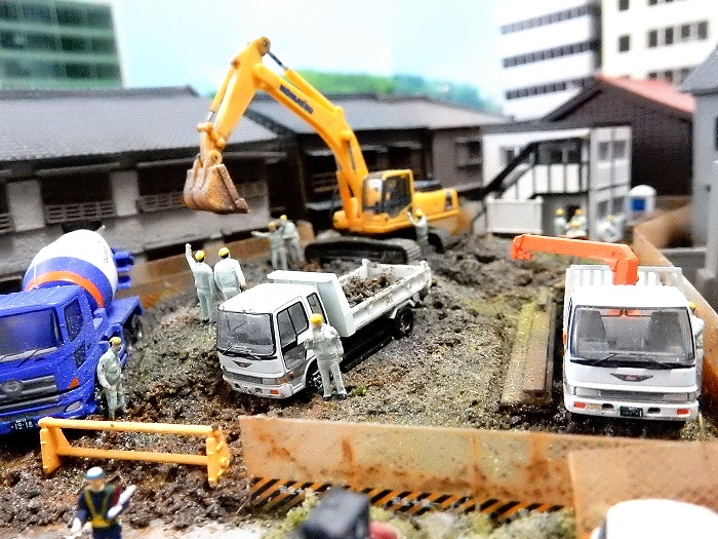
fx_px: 622
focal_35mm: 30
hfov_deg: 60.0
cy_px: 270
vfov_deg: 46.8
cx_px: 359
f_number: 4
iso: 3200
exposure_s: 1/80
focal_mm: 5.4
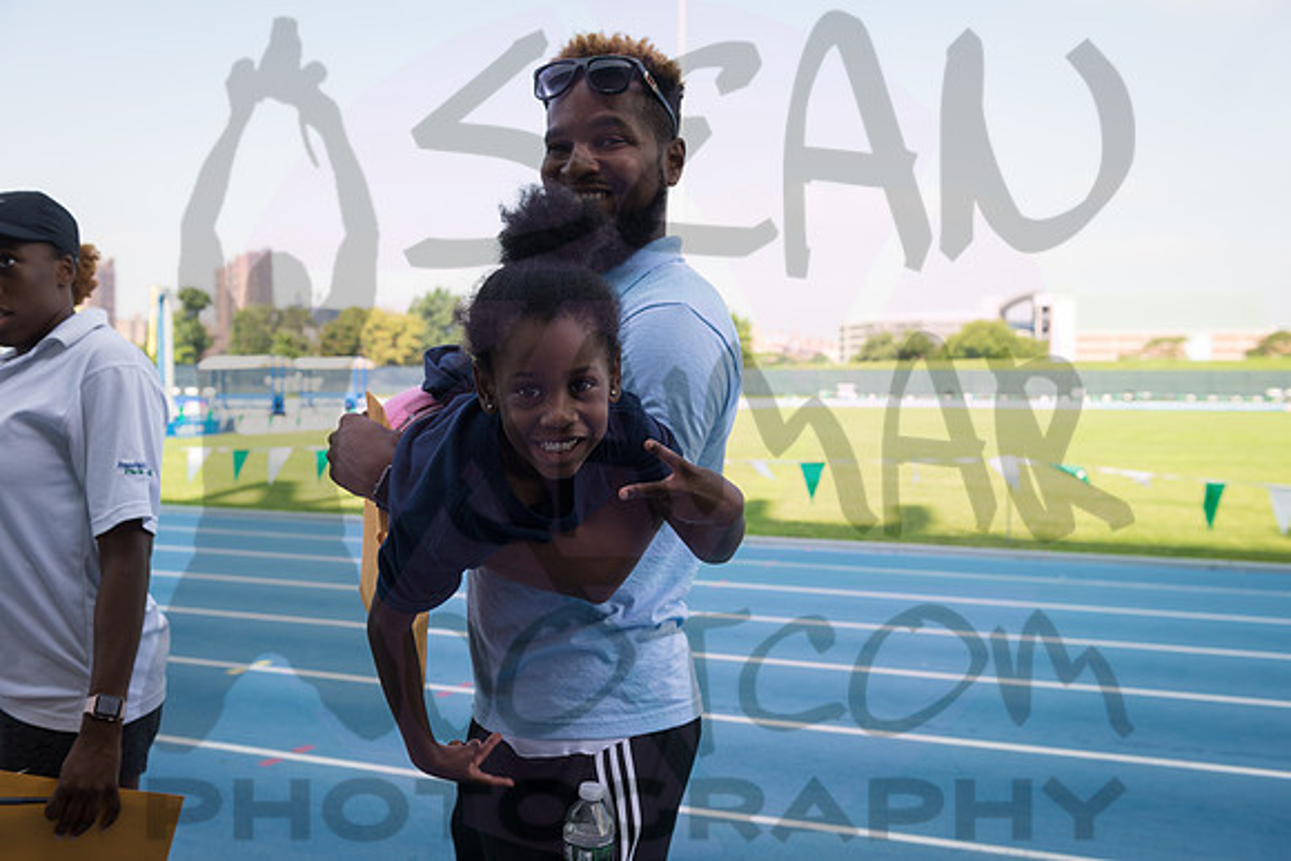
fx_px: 1363
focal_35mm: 38
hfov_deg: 50.7
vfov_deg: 35.1
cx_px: 646
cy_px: 430
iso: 200
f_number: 5.6
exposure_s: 1/320
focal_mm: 38
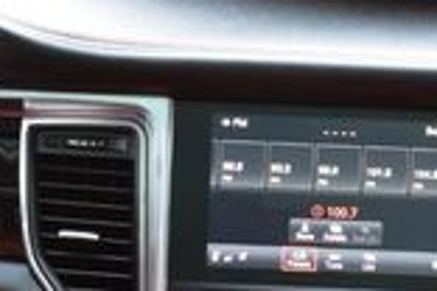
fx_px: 1493
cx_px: 272
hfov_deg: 16.6
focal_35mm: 123
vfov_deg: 11.1
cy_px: 263
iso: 800
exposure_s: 1/15
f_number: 6.3
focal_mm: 20
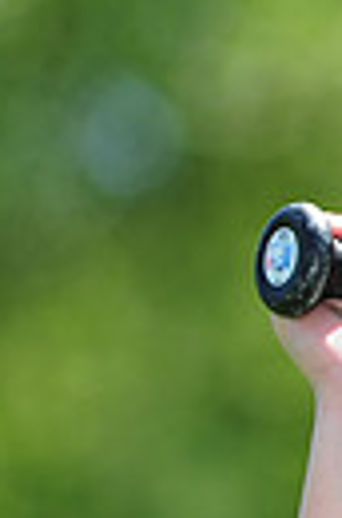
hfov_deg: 1.5
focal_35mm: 895
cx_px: 1002
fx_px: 12821
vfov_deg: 2.3
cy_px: 383
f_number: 4.5
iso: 200
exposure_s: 1/640
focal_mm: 200
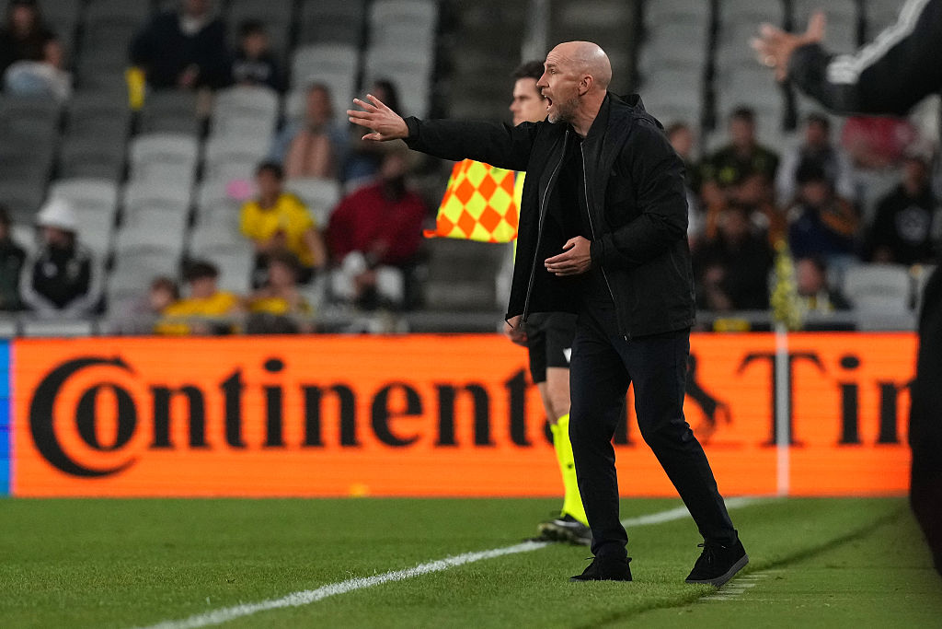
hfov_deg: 4.6
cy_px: 314
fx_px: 11776
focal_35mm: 450
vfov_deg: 3.1
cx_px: 471
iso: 4000
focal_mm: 300
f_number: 3.5
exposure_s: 1/2500
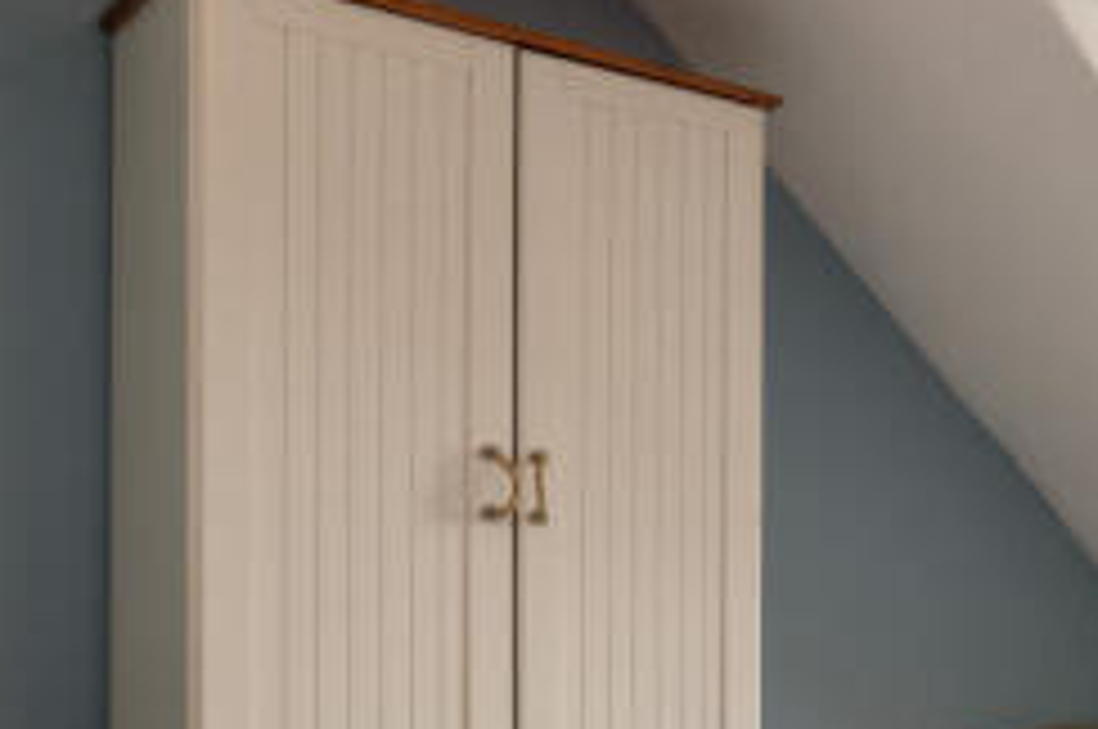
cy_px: 536
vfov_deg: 30.6
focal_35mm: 43
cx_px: 1467
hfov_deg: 32.5
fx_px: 1310
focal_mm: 16
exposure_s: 1/13
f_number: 8
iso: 400
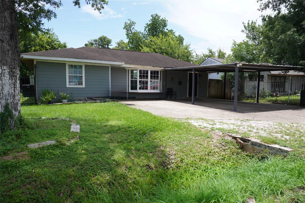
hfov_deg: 73.8
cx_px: 152
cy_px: 102
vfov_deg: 53.1
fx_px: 203
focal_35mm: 24
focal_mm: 16
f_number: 8
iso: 100
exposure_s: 1/200
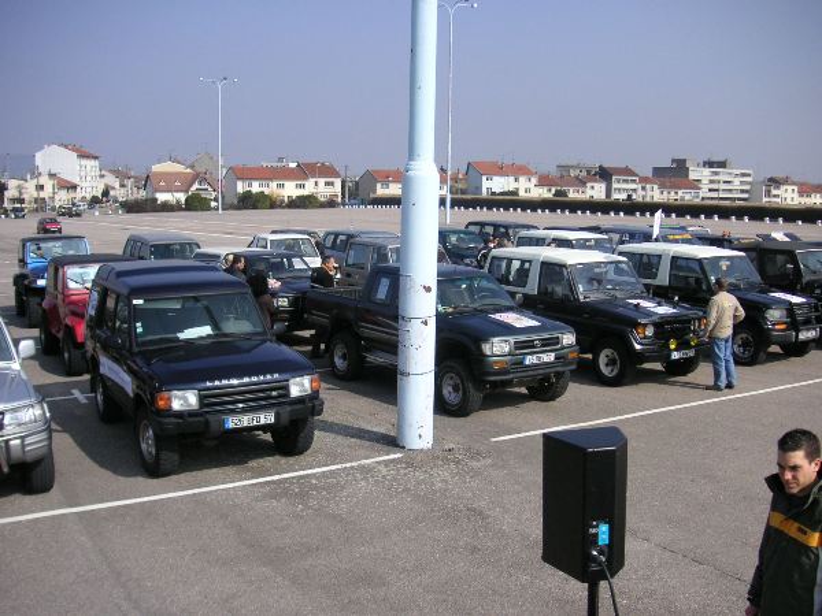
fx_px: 879
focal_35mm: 37
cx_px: 411
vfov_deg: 38.7
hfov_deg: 50.1
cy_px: 308
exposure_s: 1/180
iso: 50
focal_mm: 6.1
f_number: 6.7
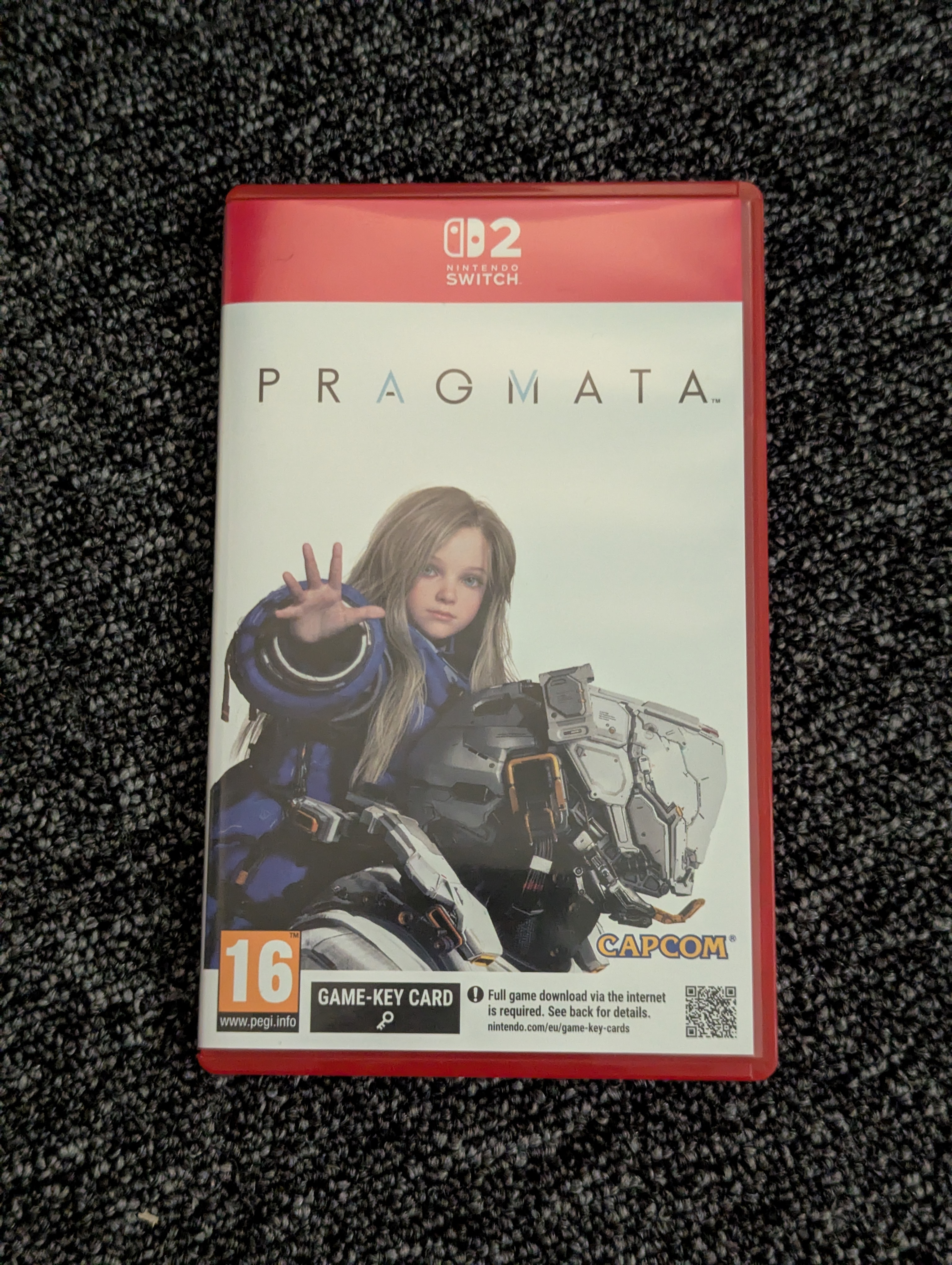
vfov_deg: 39.6
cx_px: 476
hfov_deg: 30.3
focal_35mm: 48
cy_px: 632
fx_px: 1756
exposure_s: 1/23.8
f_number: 1.85
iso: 946
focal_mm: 6.81
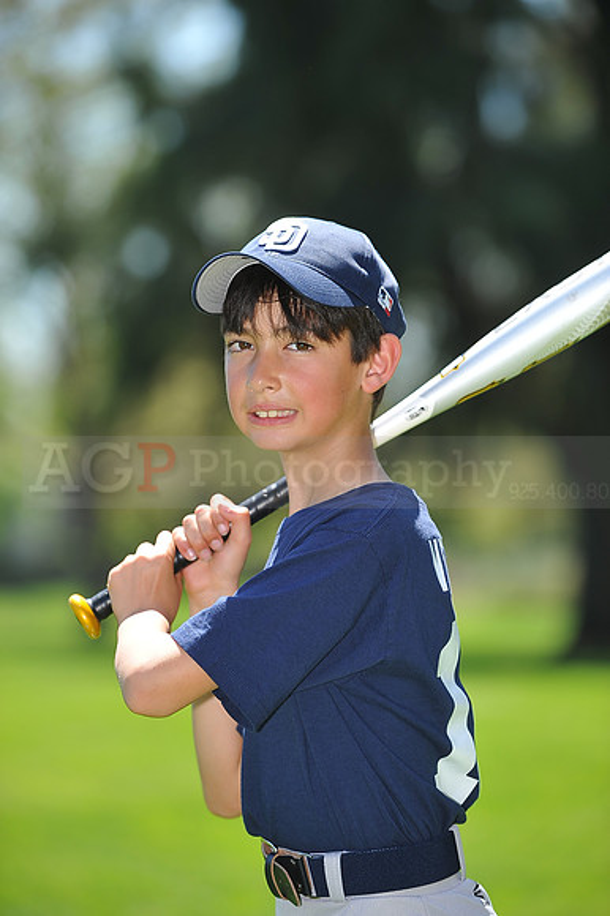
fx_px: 5089
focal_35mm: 200
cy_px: 458
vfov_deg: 10.3
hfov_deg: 6.9
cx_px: 305
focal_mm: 200
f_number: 4.5
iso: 200
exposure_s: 1/640
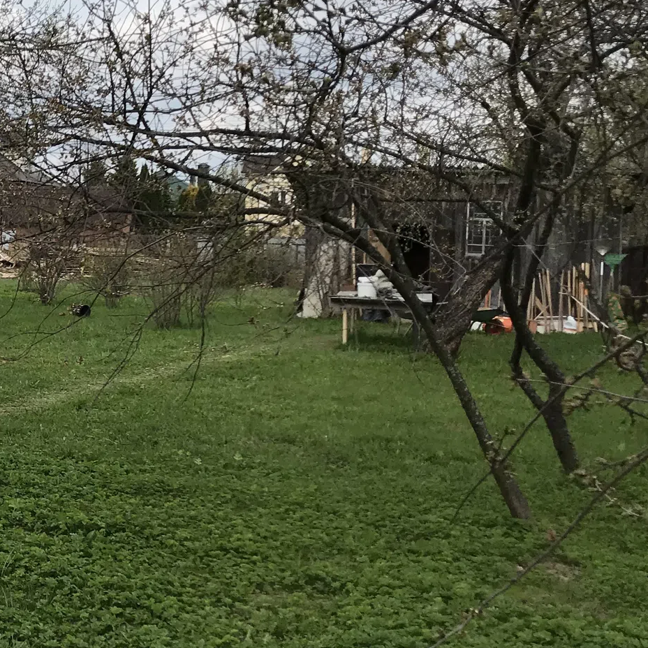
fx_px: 1355
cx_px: -115
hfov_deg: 24.5
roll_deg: -1.0
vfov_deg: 26.9
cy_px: 303
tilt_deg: -0.5
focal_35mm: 64
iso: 20
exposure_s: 1/2083
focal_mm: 3.99
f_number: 1.8
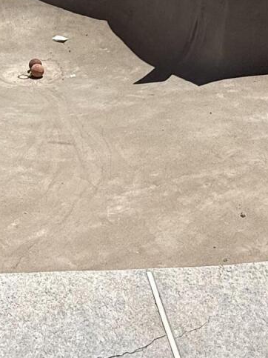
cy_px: 24
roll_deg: -0.3
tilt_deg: -17.9
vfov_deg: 31.4
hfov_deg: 24.9
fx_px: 599
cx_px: 63
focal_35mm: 58
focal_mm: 2.22
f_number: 2.2
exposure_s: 1/5155
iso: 50
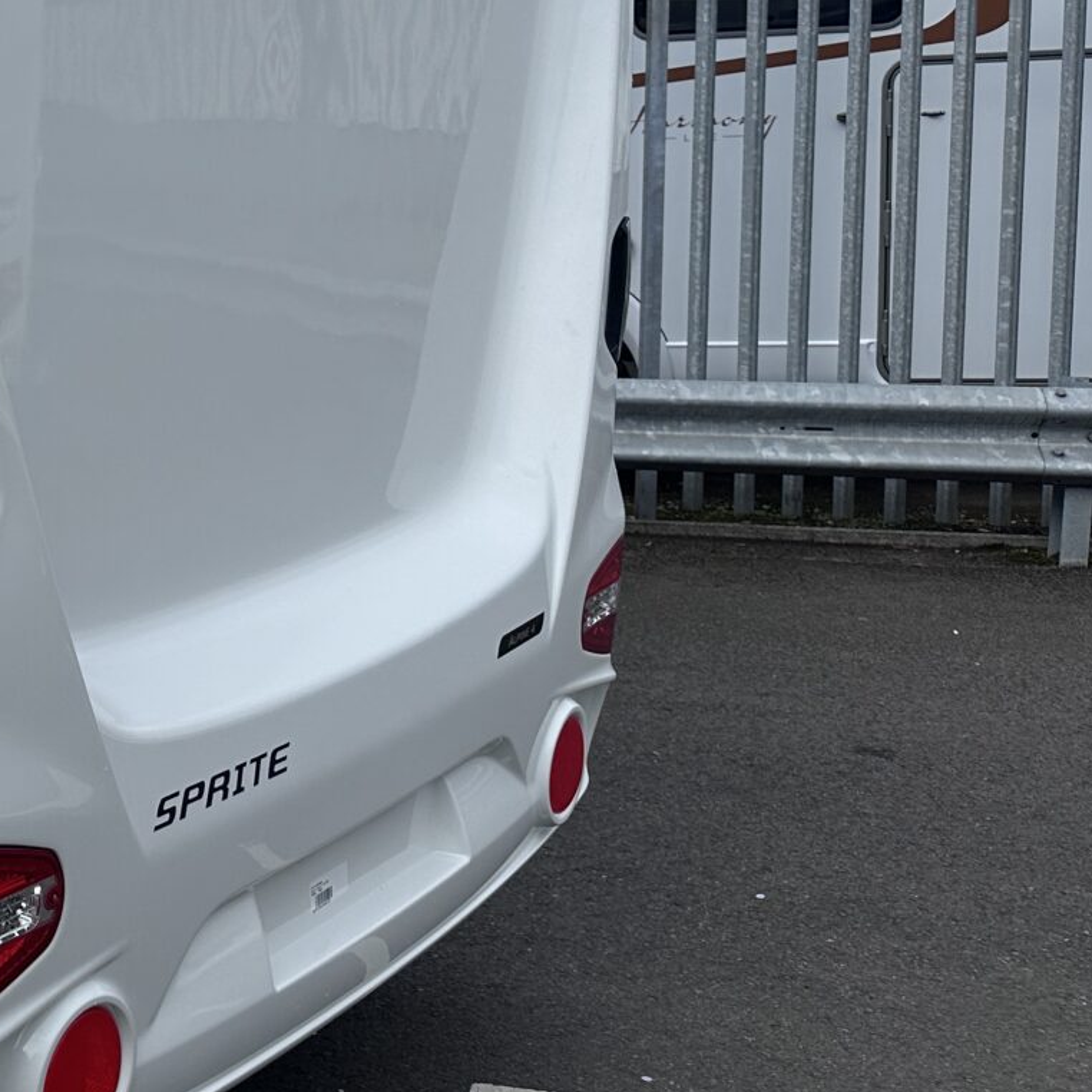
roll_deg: +0.4
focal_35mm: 57
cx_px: -367
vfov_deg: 29.7
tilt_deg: -6.7
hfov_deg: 25.4
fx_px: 2034
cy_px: 320
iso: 80
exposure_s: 1/6623
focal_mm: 6.86
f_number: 1.78
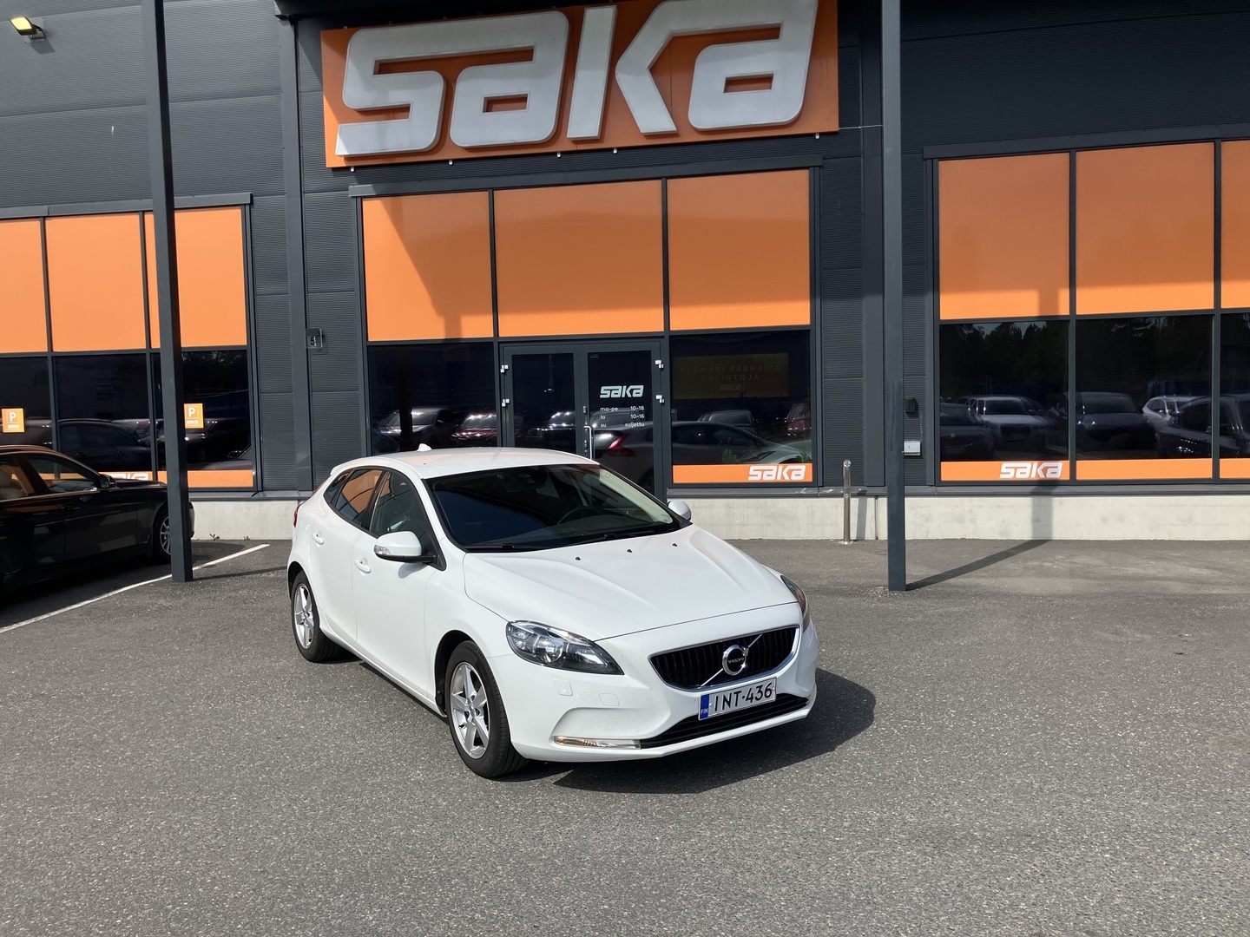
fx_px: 1011
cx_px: 625
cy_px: 468
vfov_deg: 49.7
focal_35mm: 28
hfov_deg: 63.4
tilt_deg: -2.0
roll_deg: +1.3
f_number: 1.8
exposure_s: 1/3247
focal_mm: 3.99
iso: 32
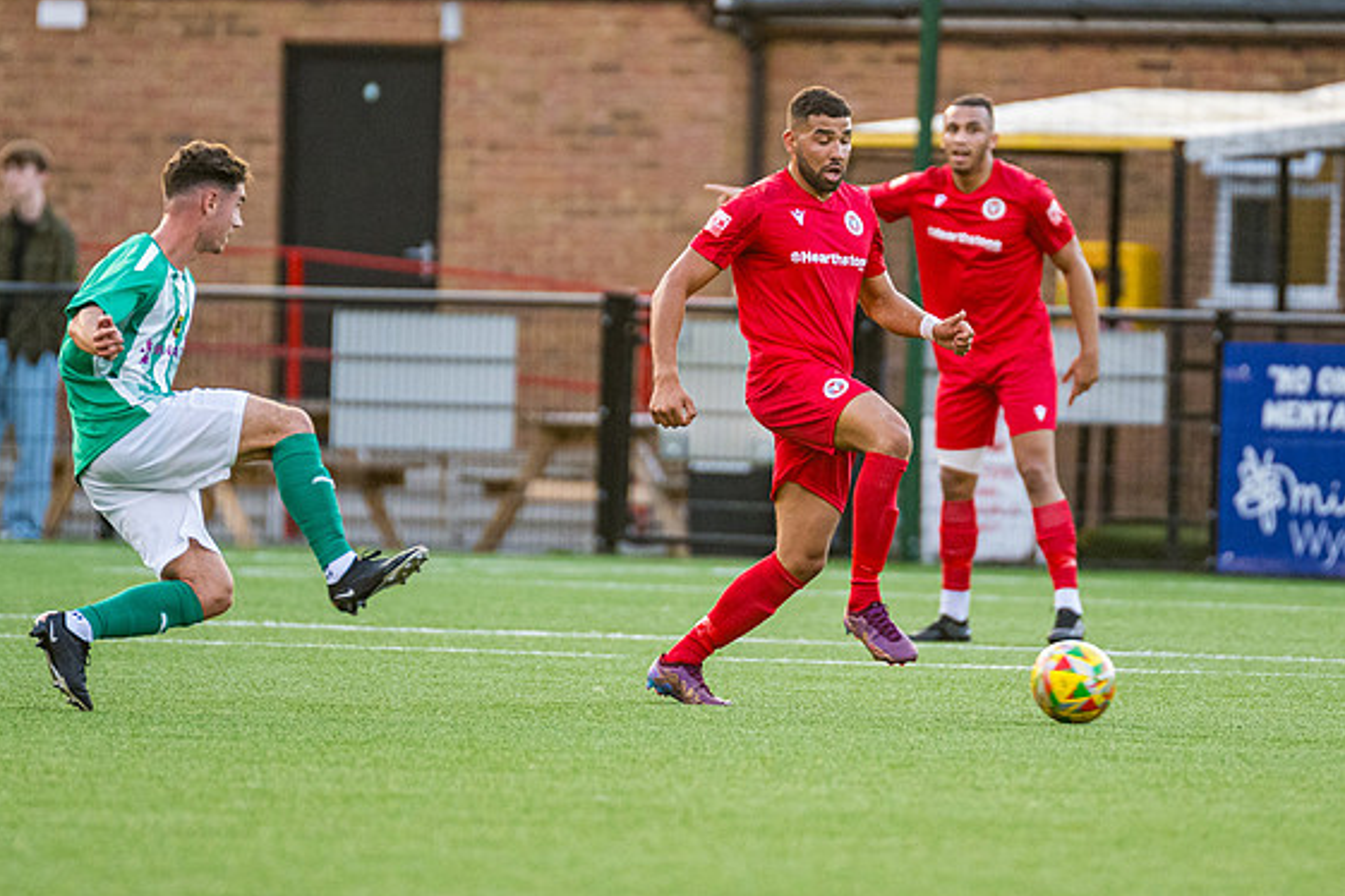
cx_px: 848
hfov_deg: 3.5
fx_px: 21892
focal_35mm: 586
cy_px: 359
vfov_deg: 2.3
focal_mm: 300
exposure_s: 1/800
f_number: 2.8
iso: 1250
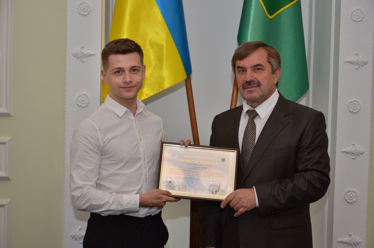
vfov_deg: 18.1
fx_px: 777
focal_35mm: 75
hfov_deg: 27.0
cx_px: 187
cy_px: 124
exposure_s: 1/250
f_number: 5
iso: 800
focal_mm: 50
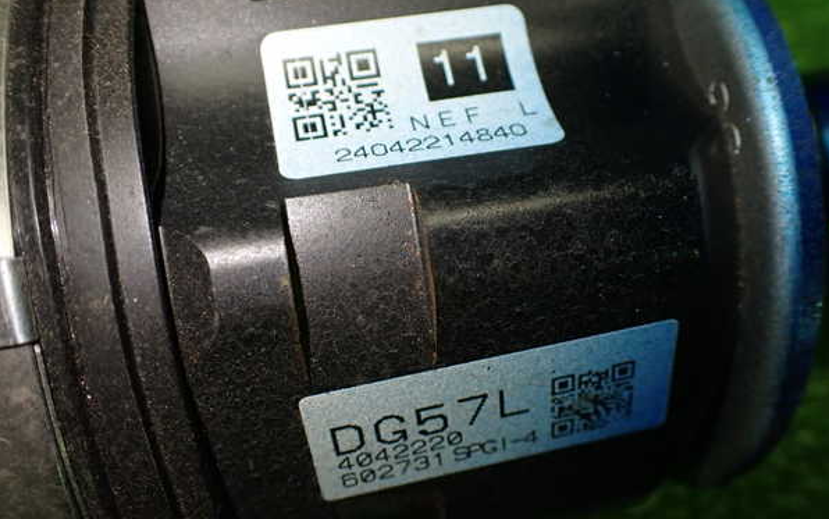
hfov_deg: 59.6
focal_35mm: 32
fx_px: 723
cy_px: 276
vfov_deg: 39.4
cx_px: 416
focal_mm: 5.4
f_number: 2.3
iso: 250
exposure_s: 1/125
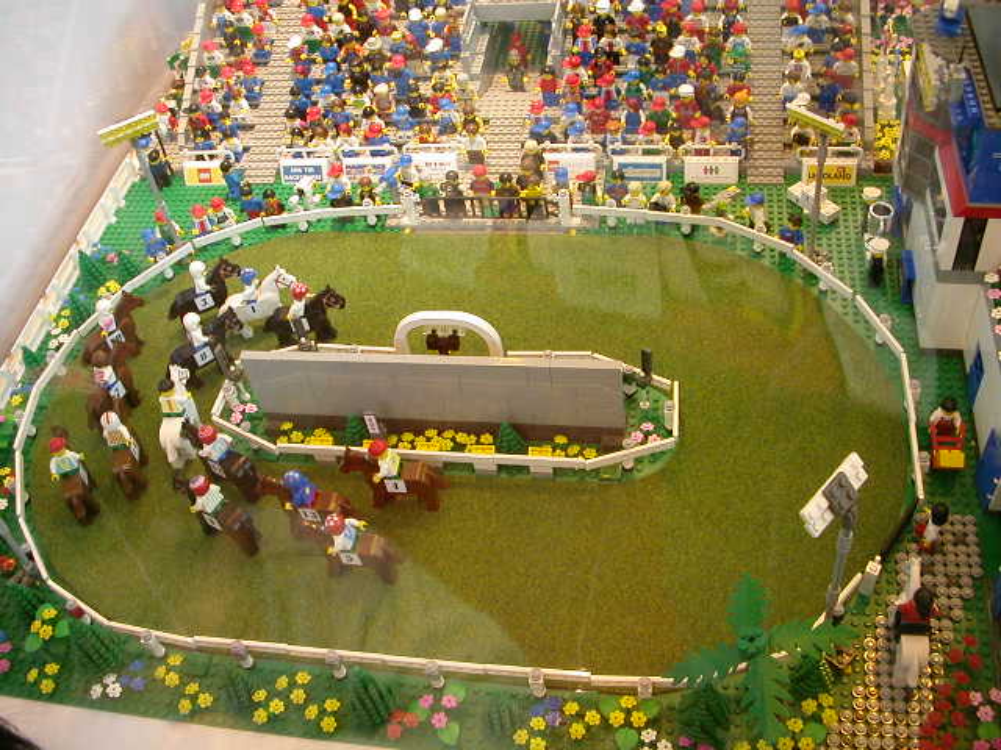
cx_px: 500
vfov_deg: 38.7
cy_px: 375
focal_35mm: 37
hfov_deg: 50.1
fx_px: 1070
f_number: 2.7
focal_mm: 5.6
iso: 167
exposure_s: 1/27.7
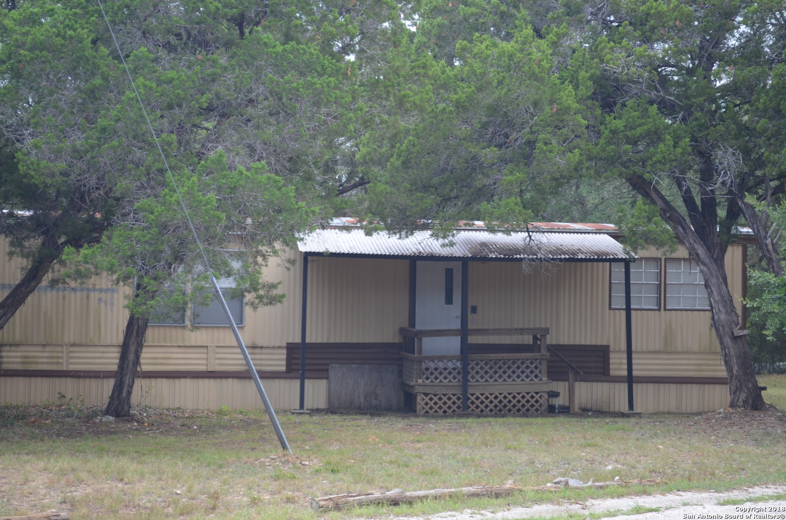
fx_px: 1797
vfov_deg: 16.5
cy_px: 260
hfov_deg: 24.7
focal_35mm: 82
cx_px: 393
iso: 400
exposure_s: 1/80
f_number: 5.6
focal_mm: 55
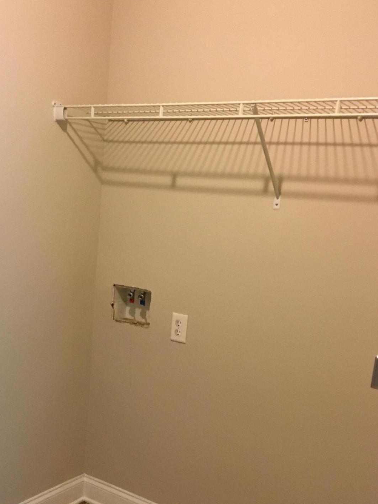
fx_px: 597
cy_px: 346
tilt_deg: -14.8
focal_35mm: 41
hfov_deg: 34.8
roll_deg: -3.0
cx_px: 130
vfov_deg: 44.9
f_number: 2.2
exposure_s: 1/20
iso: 200
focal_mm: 4.15
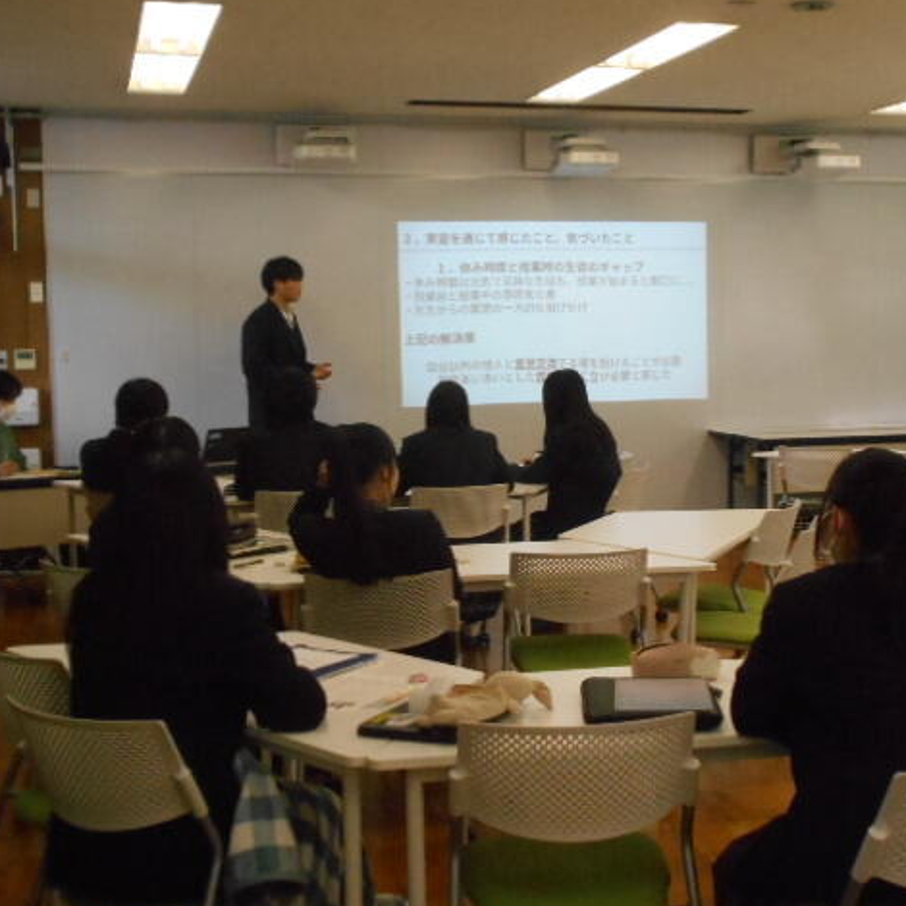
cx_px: 563
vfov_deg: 32.2
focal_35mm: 53
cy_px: 451
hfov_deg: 32.1
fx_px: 1569
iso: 800
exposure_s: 1/200
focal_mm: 7.7
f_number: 4.2
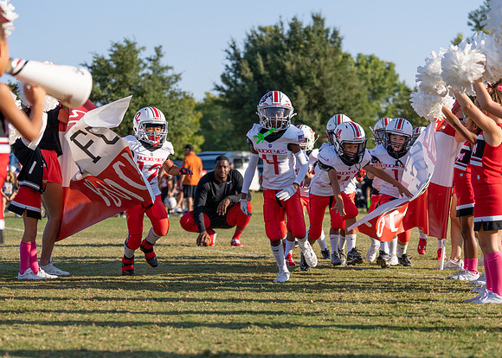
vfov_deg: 14.5
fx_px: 1409
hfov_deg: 20.2
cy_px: 226
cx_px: 238
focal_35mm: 99
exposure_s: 1/2000
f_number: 2.8
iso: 100
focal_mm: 70
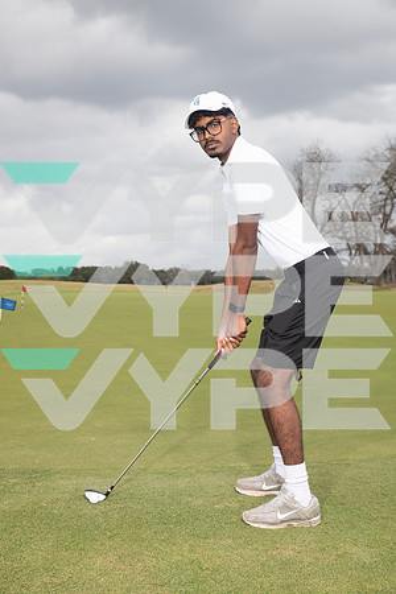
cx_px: 198
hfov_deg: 29.2
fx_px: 759
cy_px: 297
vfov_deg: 42.7
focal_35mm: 46
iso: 100
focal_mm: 46
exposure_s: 1/320
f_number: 6.3
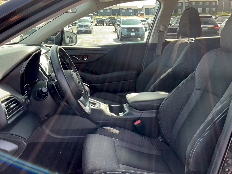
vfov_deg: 46.8
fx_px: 201
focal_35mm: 30
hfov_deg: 60.0
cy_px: 87
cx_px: 116
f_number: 1.8
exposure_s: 1/165
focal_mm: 3
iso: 32
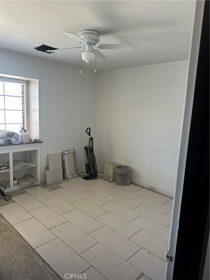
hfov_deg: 56.8
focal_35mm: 24
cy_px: 140
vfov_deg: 71.6
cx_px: 105
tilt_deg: -8.3
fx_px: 194
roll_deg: -4.0
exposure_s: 1/60
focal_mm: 6.86
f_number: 1.78
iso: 125
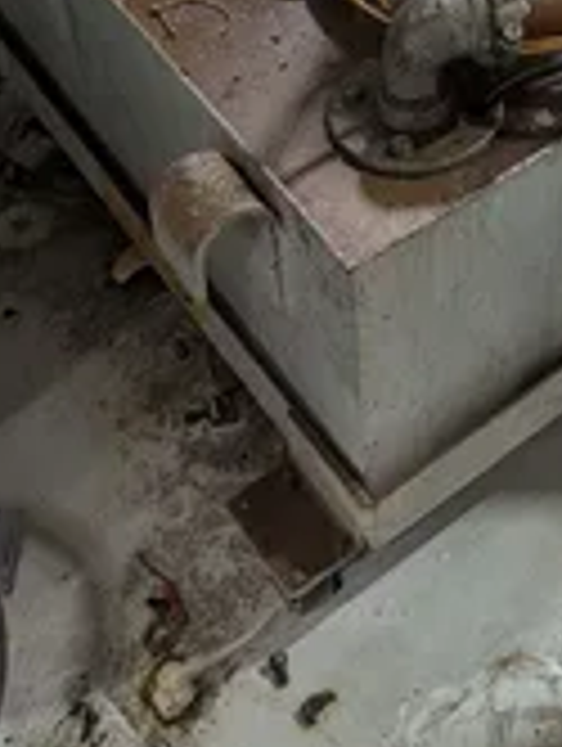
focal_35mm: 58
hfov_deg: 24.8
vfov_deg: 29.9
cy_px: -68
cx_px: 461
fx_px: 1252
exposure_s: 1/312
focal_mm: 6.9
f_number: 1.68
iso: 780
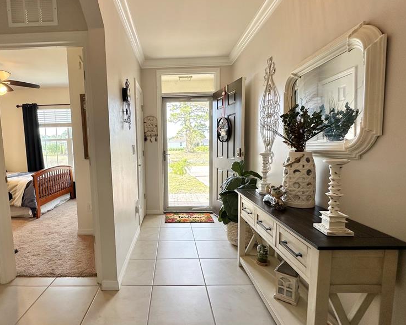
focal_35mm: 19
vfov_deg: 70.8
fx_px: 228
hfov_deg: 82.4
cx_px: 166
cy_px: 170
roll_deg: +1.3
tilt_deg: -5.8
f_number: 2.2
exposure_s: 1/122
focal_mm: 2.22
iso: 40
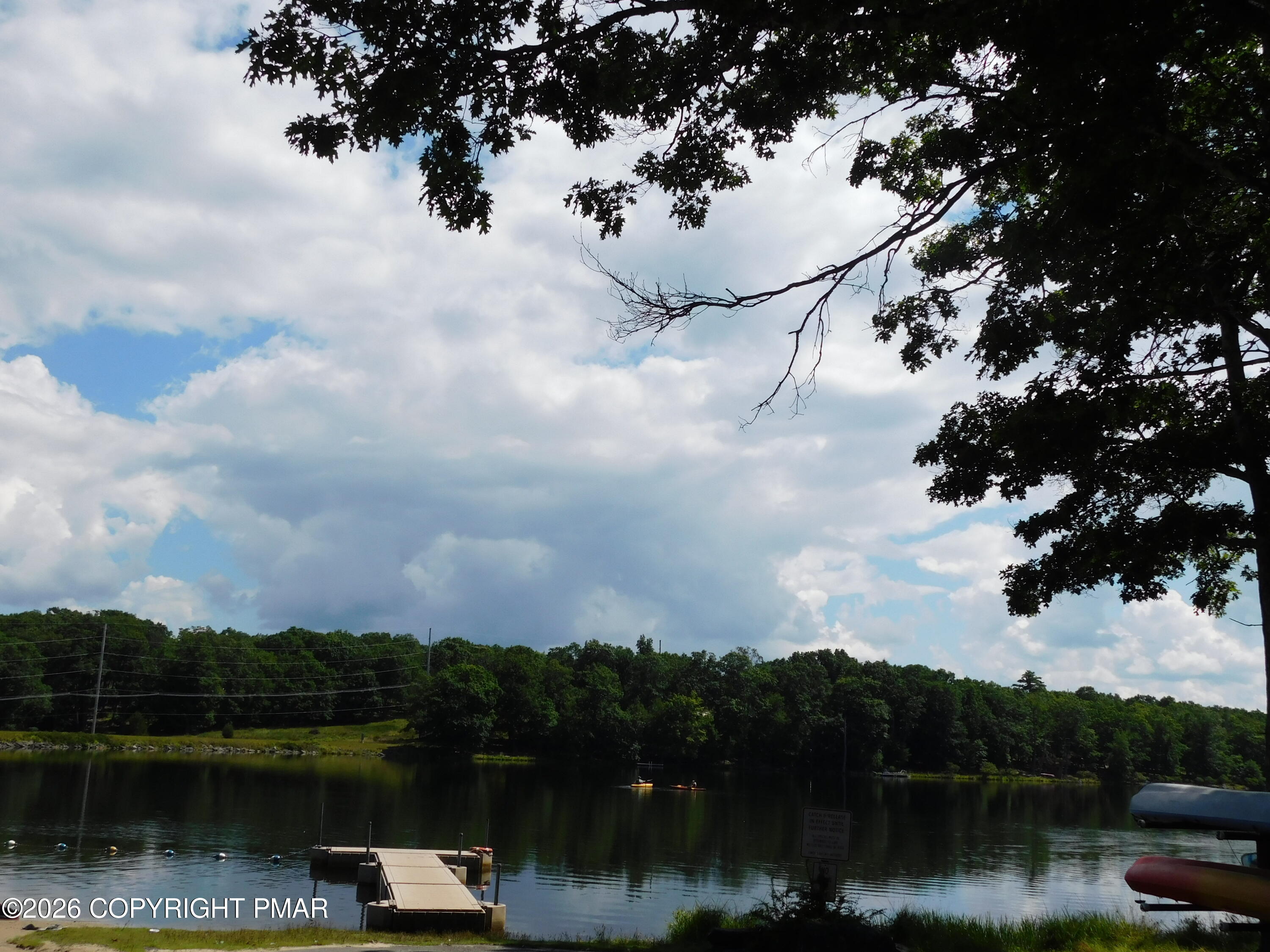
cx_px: 635
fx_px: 1321
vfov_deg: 39.7
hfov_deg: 51.4
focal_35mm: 36
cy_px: 476
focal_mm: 6.3
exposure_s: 1/640
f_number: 7
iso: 125
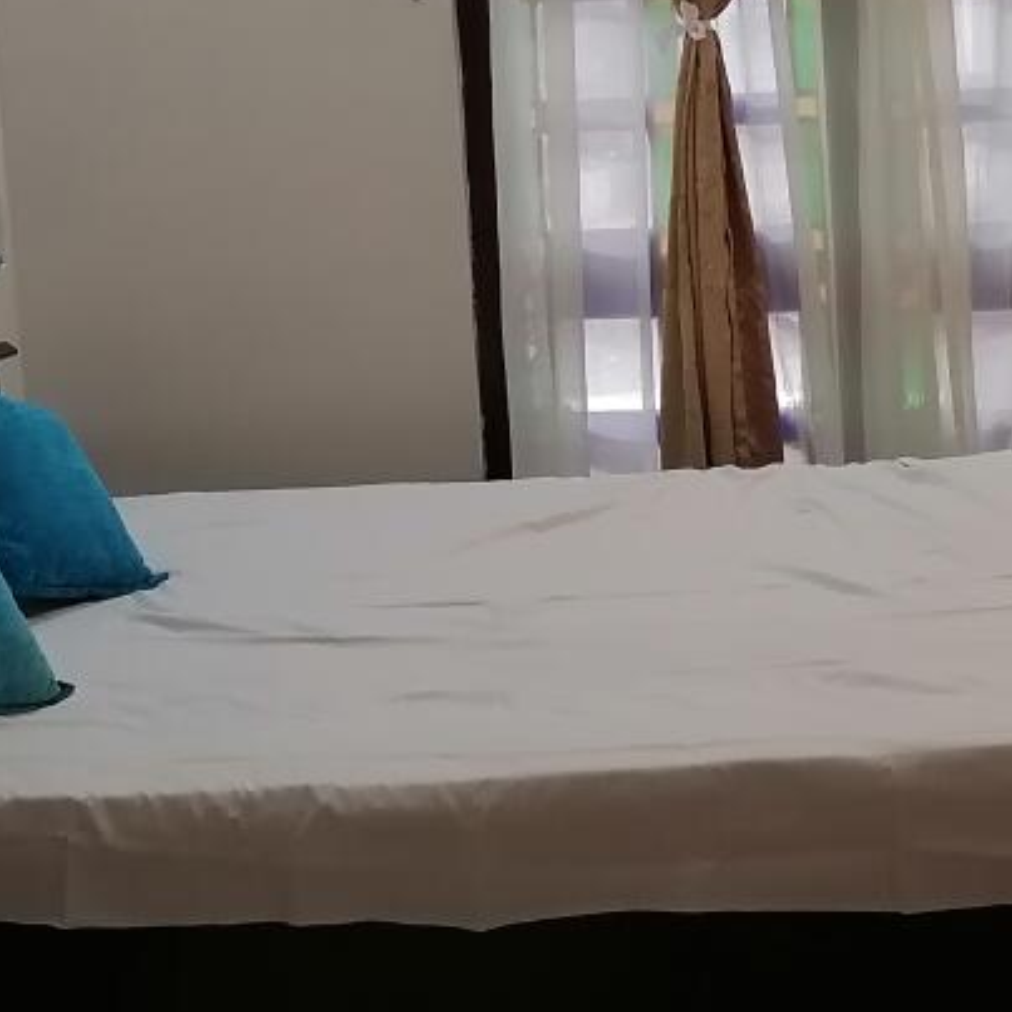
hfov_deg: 24.3
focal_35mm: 71
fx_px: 2348
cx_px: 475
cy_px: 188
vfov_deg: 23.9
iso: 400
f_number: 1.8
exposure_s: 1/100
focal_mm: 5.3
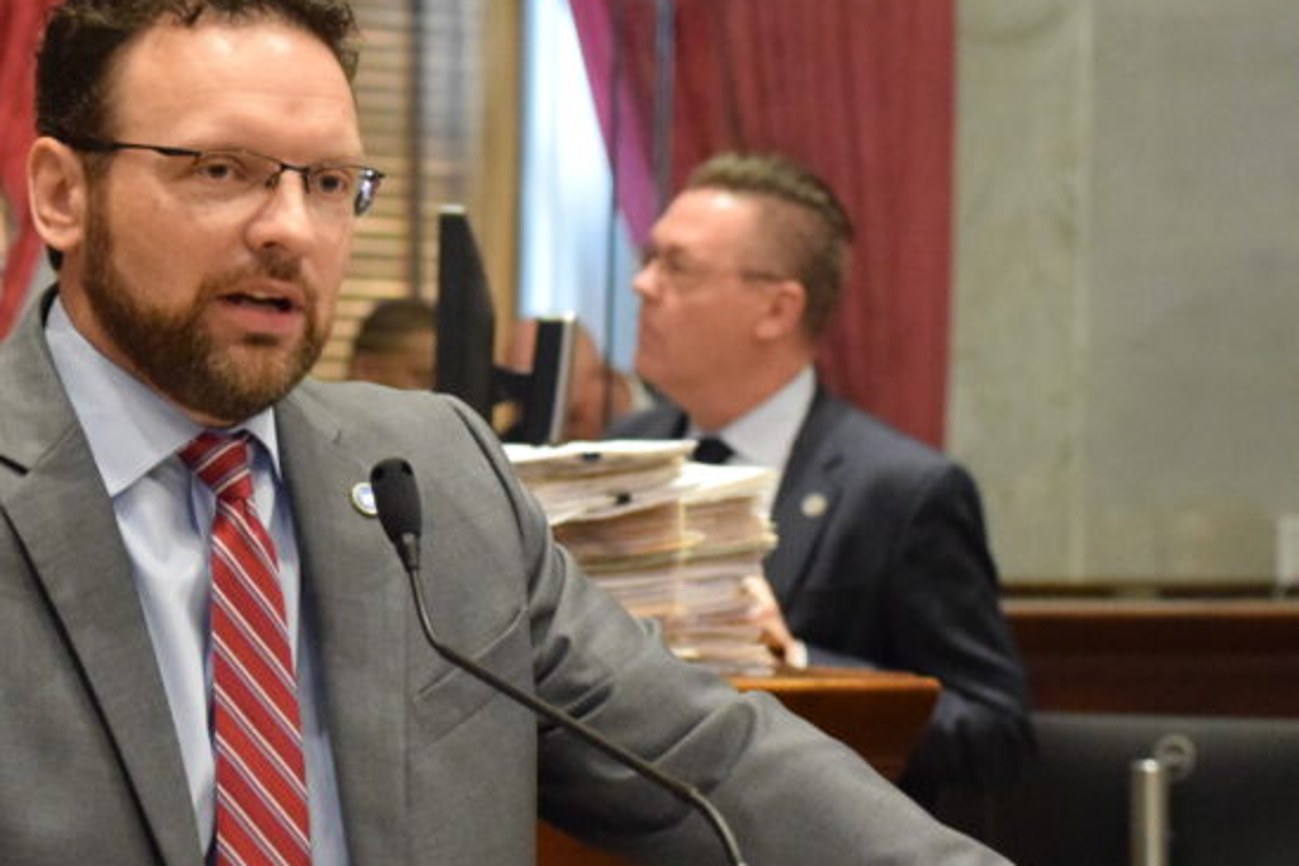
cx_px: 492
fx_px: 7072
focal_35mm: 196
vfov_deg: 7.0
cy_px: 606
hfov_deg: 10.5
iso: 6400
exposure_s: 1/40
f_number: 4.5
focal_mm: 70
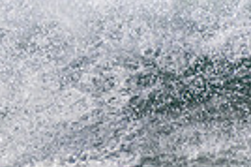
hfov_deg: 0.6
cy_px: -74
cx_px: -266
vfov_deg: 0.4
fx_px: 22597
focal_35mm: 3245
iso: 180
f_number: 5.6
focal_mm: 500
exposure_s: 1/2000
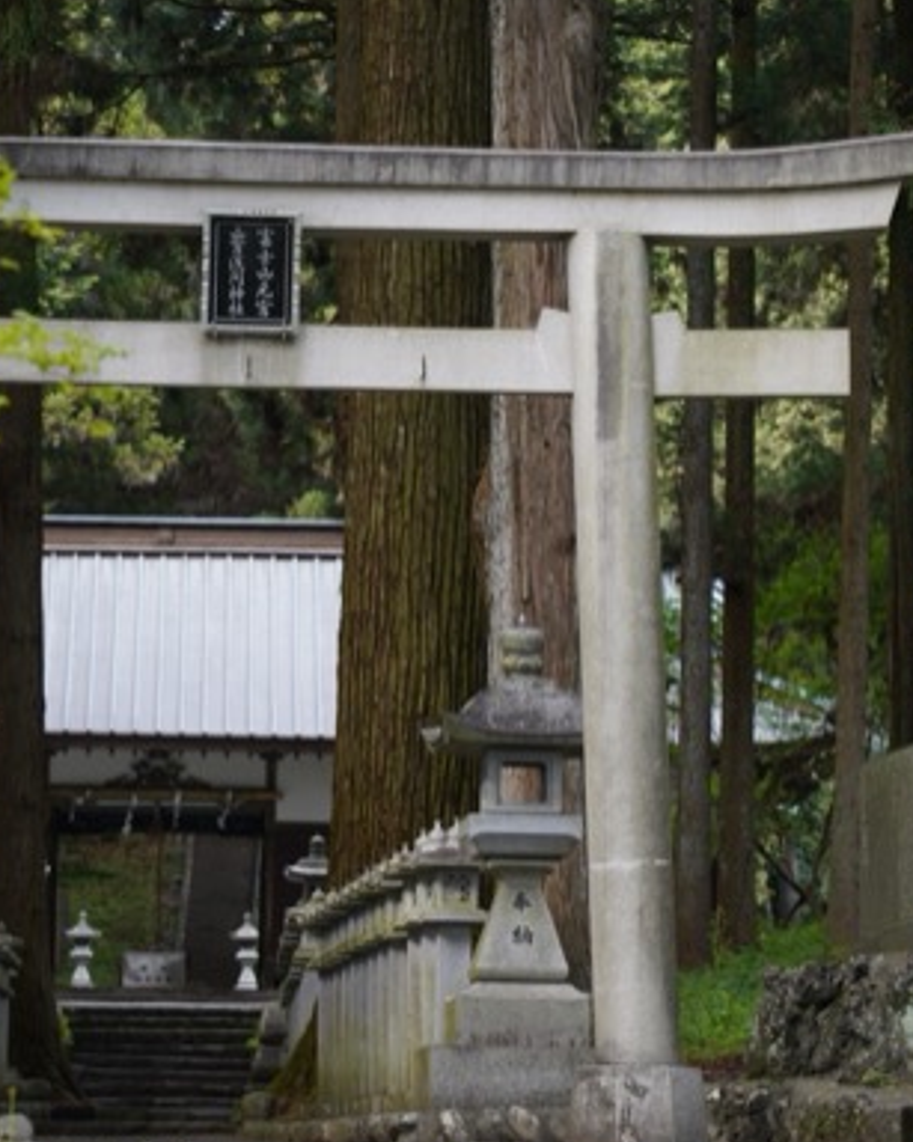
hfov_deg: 10.3
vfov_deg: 12.9
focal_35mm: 150
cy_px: 625
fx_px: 5069
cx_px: 431
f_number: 5
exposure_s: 1/125
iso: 400
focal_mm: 96
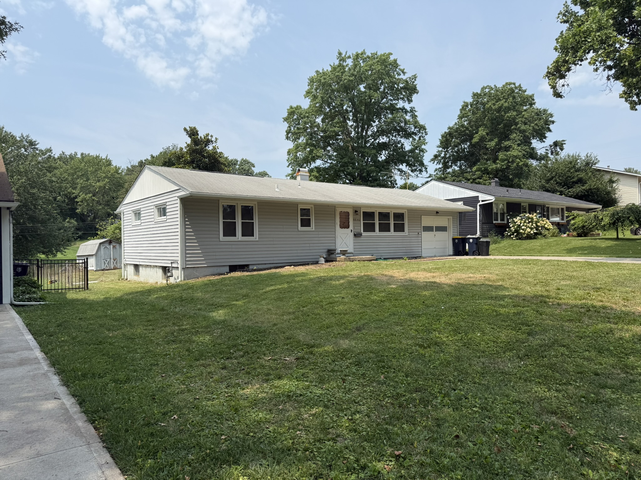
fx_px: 444
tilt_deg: +1.3
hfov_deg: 71.6
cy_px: 240
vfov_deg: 56.8
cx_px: 320
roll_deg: +0.5
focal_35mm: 24
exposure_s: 1/4405
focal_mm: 6.76
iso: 80
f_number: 1.78
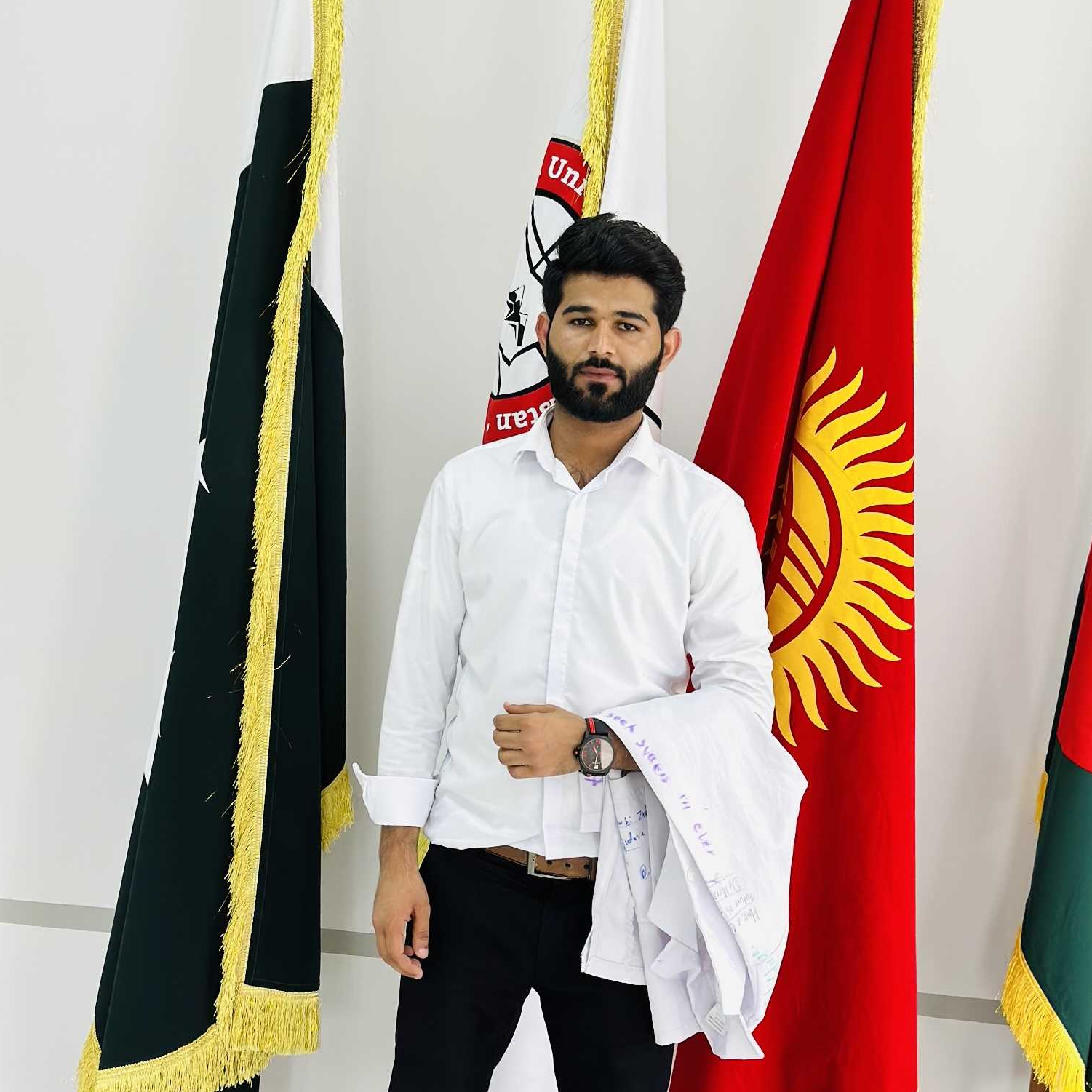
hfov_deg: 30.0
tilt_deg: -6.4
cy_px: 600
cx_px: 547
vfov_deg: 30.0
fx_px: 2034
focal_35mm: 57
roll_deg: -6.3
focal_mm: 6.86
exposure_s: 1/100
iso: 125
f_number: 1.78
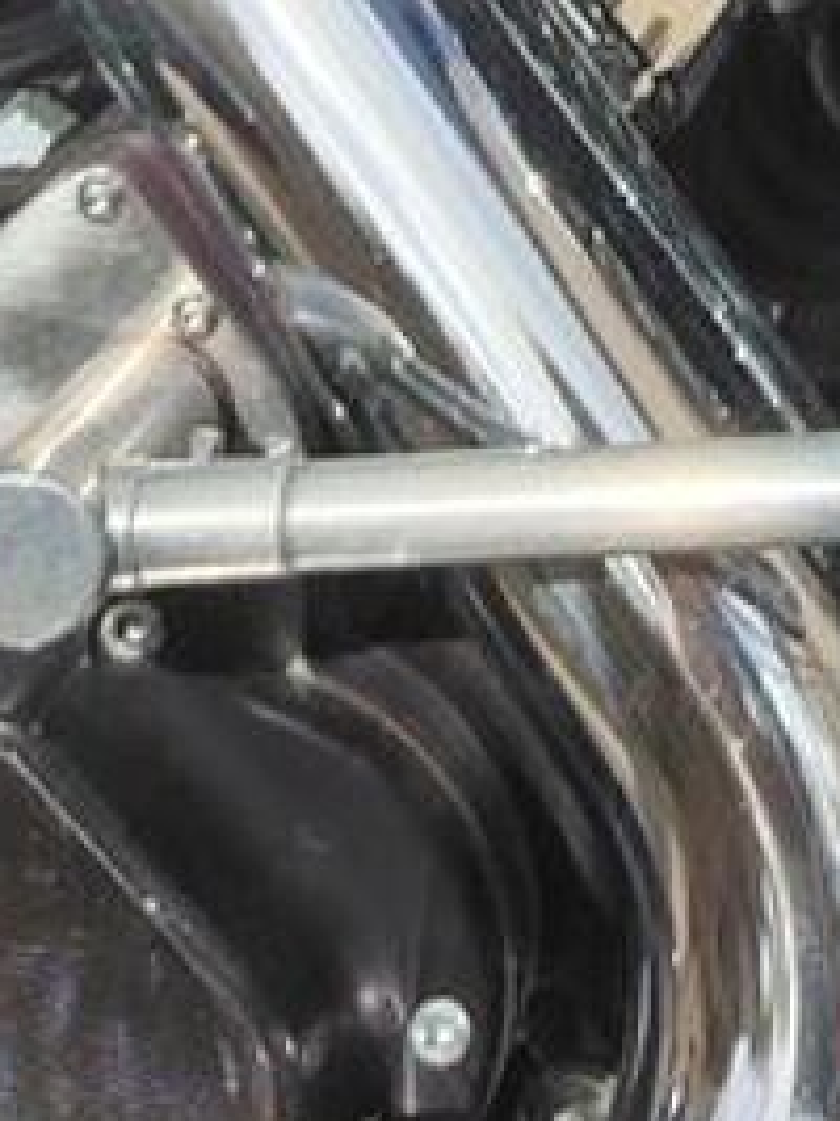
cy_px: -968
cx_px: 1310
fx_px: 3886
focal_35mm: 120
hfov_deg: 11.7
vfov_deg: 14.3
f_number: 1.75
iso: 101
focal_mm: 5.25
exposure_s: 1/2142
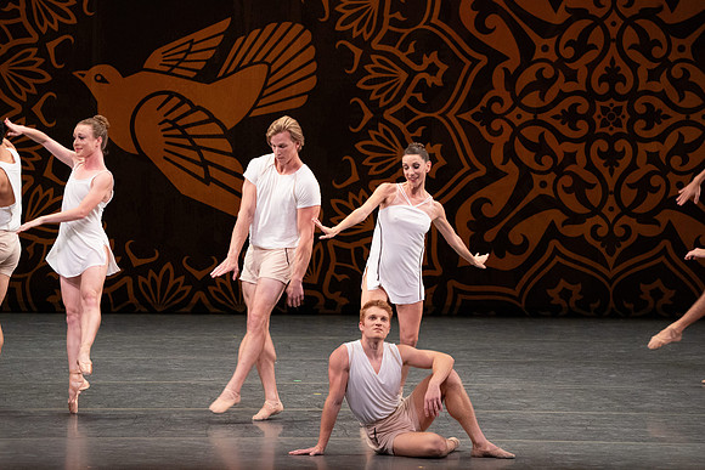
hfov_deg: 6.4
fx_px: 6346
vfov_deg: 4.2
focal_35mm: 324
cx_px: 352
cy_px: 235
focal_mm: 324
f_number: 10
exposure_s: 1/400
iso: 6400
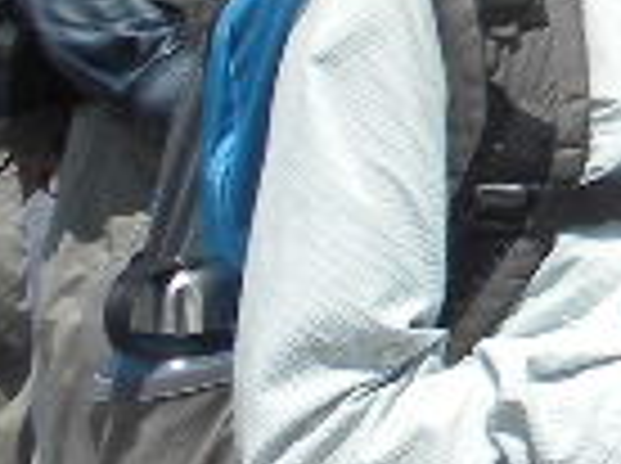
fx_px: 3850
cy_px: -261
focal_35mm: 215
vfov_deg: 6.8
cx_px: 1786
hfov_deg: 8.0
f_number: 10
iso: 64
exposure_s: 1/113
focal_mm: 6.6
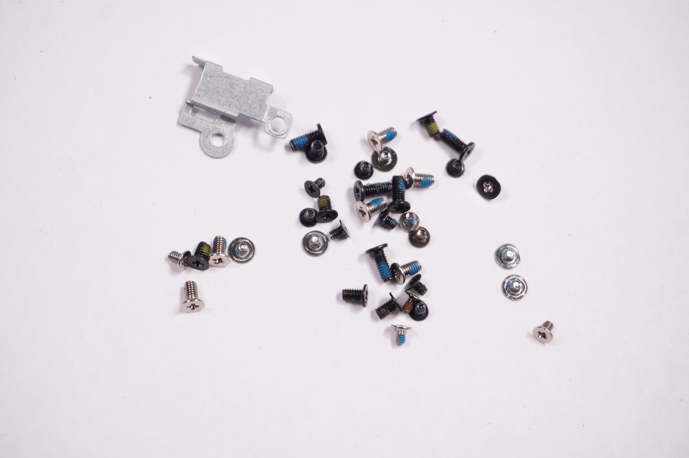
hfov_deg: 31.9
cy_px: 229
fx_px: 1205
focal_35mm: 63
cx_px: 344
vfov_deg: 21.5
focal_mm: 42
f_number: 5.6
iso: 320
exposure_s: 1/200
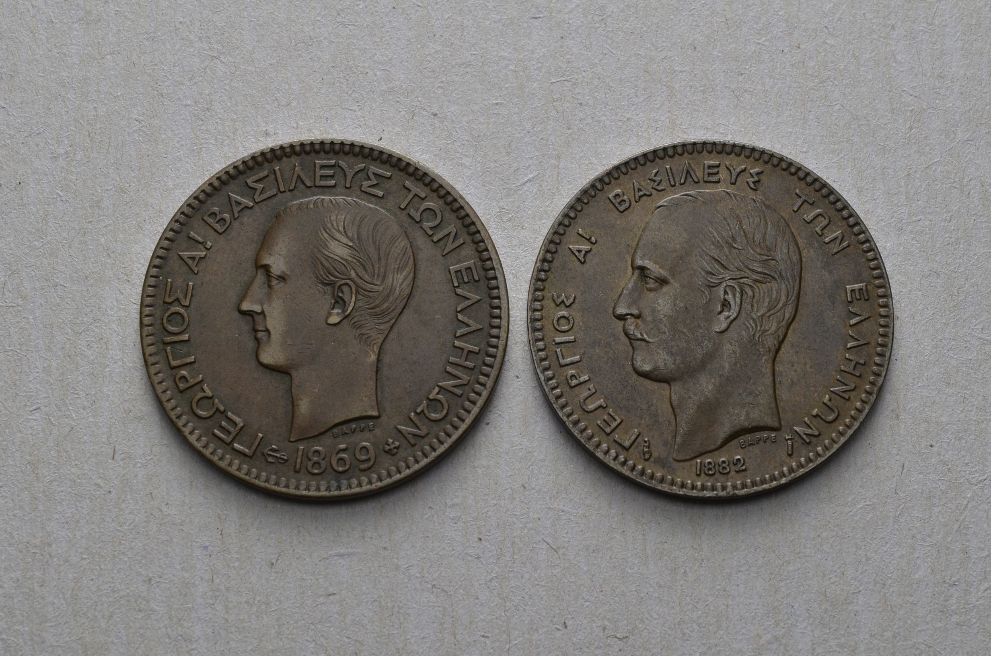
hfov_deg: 24.7
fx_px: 2266
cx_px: 496
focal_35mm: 82
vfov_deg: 16.5
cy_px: 328
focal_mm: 55
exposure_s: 1/250
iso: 400
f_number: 14
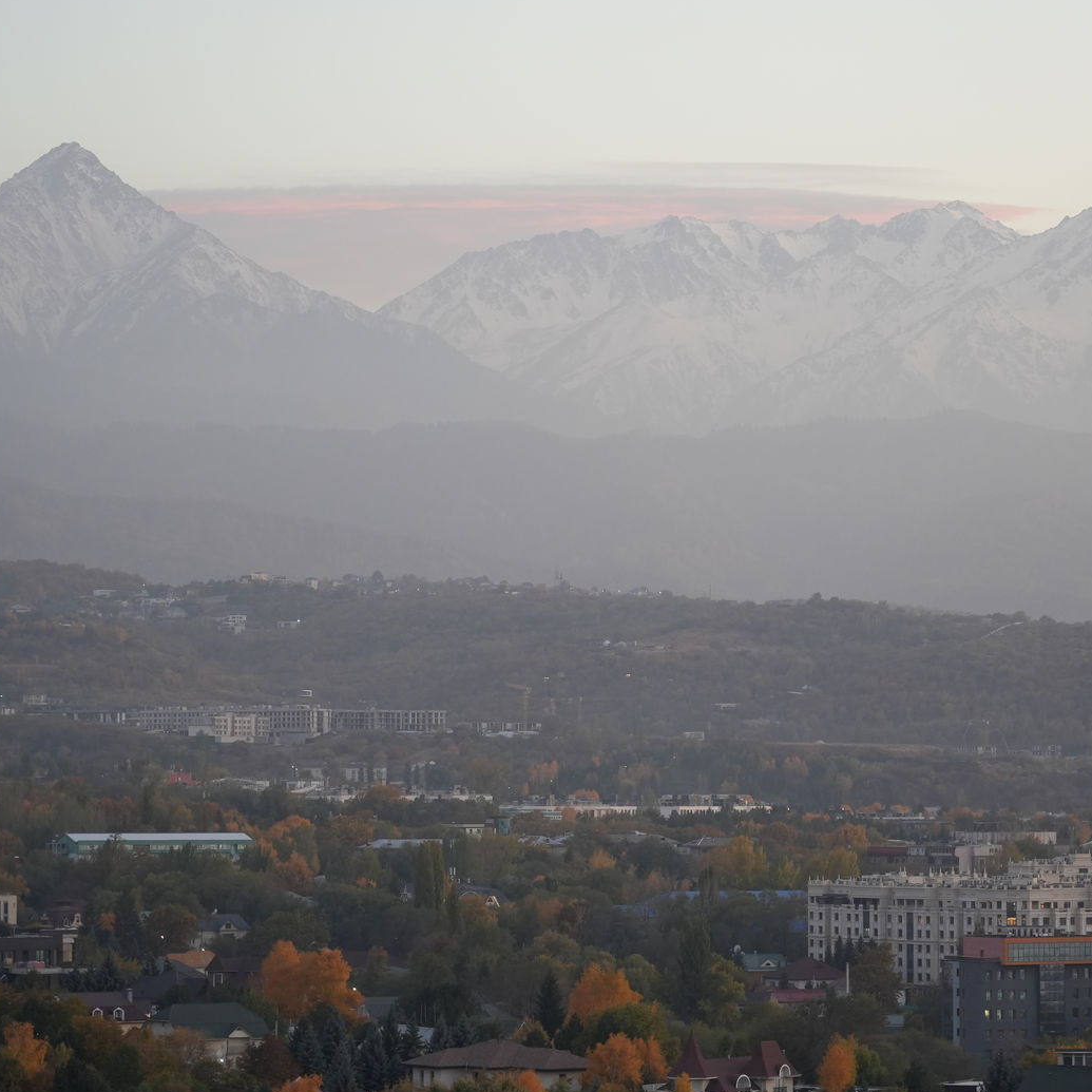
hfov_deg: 12.6
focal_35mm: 138
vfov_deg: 12.7
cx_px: 610
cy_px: 555
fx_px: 4925
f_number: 4
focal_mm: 105
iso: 1600
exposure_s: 1/160
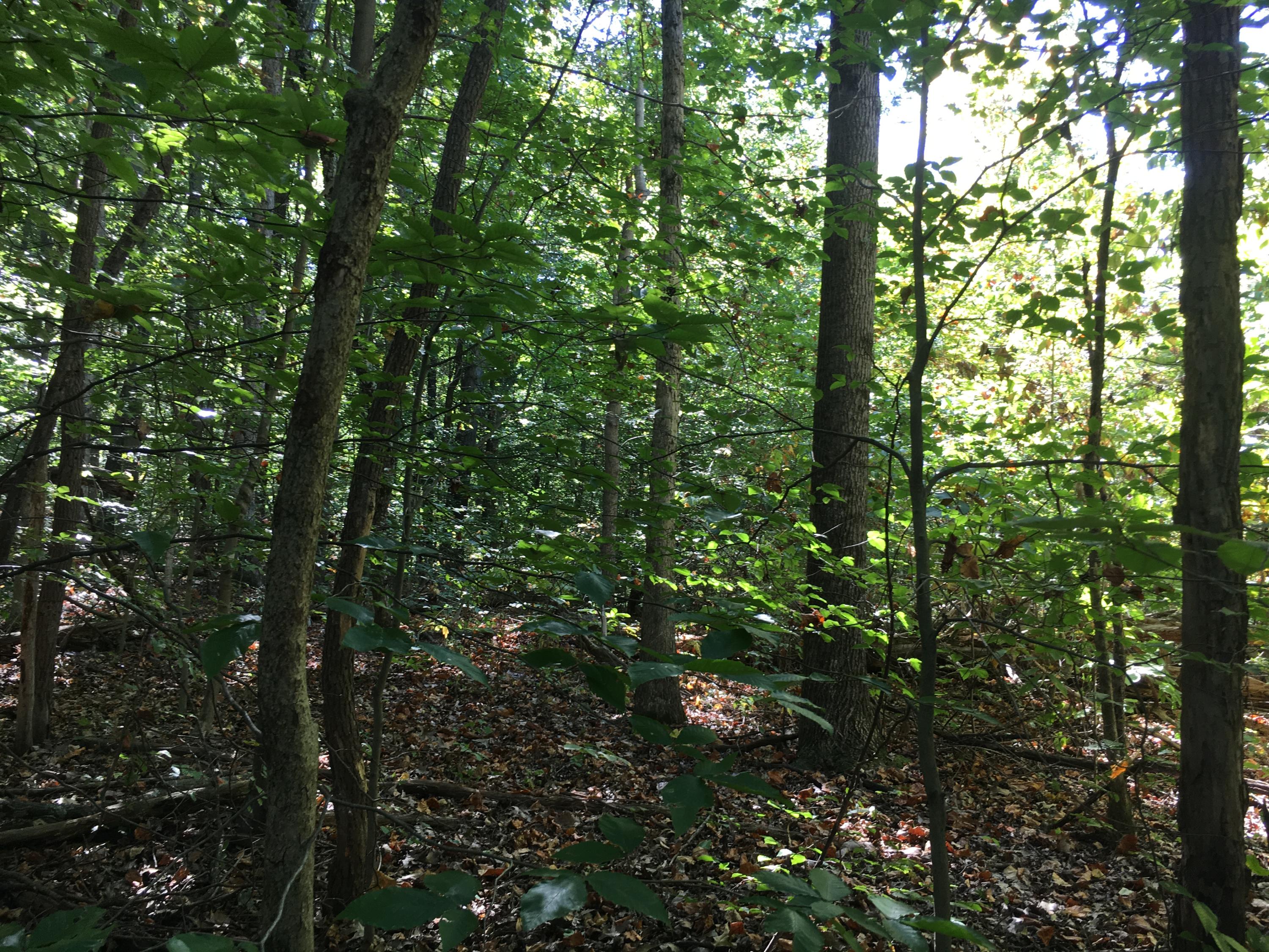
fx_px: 1063
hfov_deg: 61.7
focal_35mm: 29
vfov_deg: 48.2
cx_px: 634
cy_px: 476
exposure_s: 1/40
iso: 32
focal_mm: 4.15
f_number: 2.2
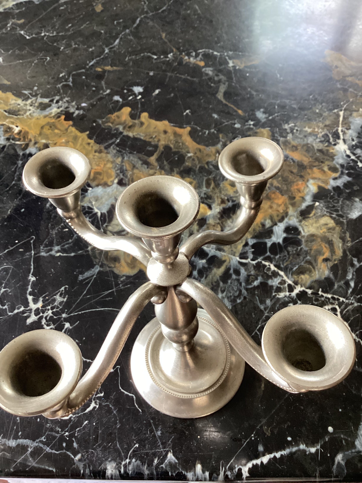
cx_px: 181
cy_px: 242
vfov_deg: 58.4
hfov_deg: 45.4
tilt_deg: -53.3
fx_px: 432
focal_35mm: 31
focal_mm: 3.3
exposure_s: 1/40
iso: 320
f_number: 2.4
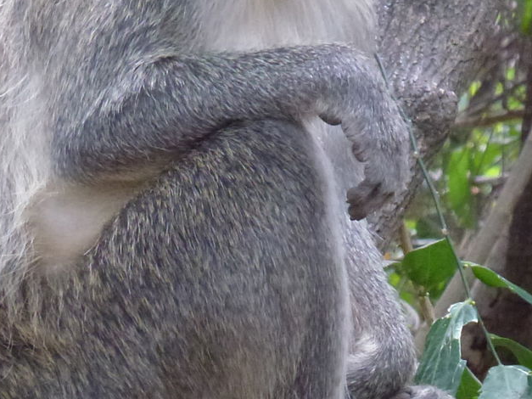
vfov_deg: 5.1
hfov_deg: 6.7
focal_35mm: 294
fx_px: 4518
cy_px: 134
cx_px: 247
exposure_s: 1/40
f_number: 5
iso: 400
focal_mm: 17.3
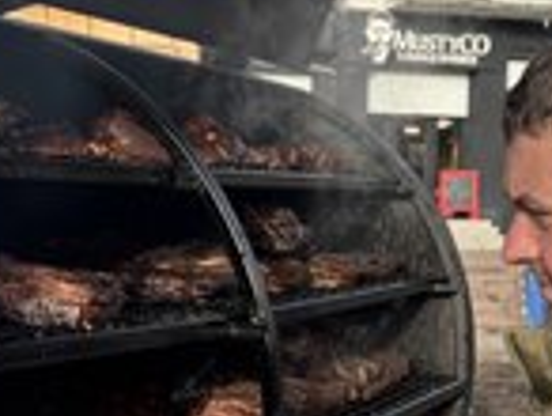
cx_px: 276
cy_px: 382
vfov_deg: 20.3
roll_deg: -1.5
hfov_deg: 27.4
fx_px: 1134
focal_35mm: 71
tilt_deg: -8.3
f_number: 1.6
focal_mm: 5.96
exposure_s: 1/615
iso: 50
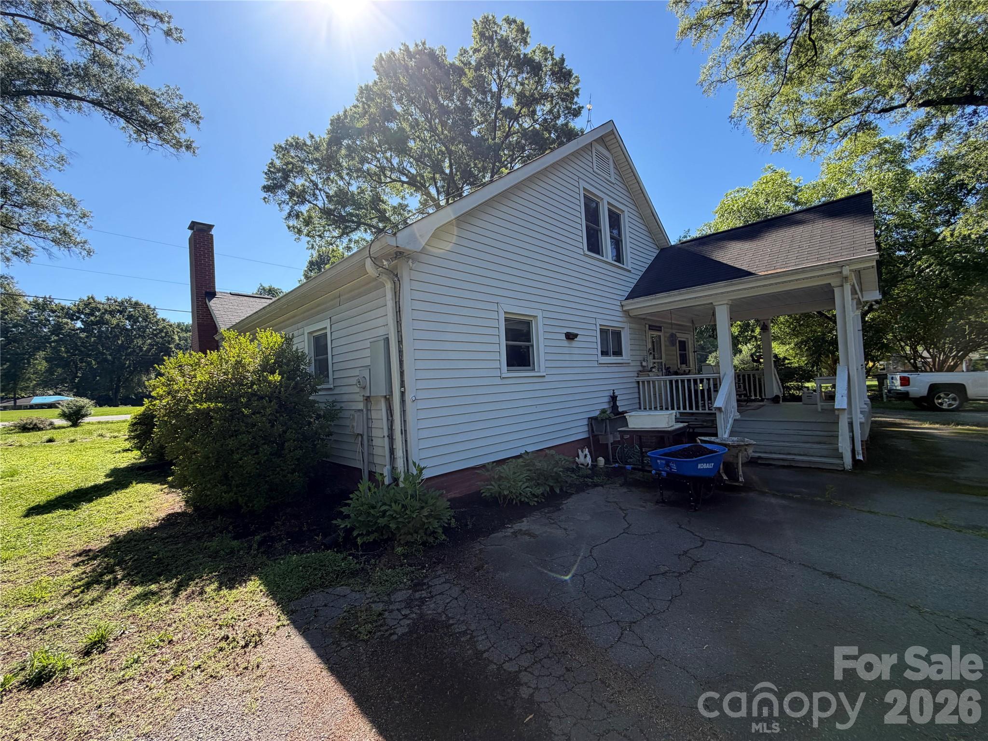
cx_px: 494
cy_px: 370
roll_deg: +0.7
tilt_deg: +2.3
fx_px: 400
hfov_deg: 102.1
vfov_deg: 85.7
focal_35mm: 14
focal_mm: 2.22
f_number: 2.2
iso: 50
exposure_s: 1/502
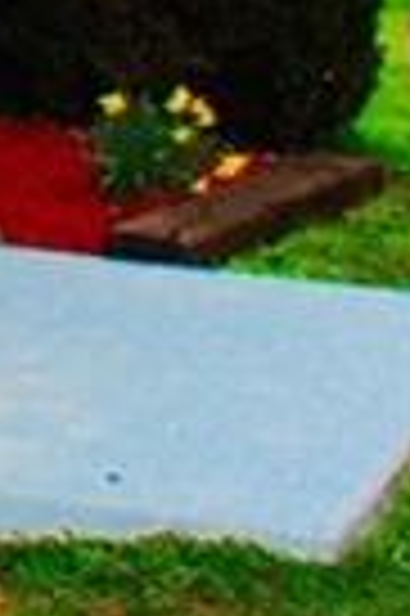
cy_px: -425
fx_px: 3459
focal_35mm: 202
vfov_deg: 9.8
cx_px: -1244
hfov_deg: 5.8
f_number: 8
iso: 125
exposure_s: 1/250
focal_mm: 18
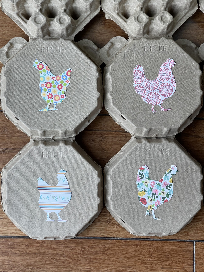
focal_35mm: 64
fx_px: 503
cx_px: 102
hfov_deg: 22.9
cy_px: 136
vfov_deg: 30.3
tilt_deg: -82.9
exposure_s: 1/121
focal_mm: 7.5
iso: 64
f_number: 2.2
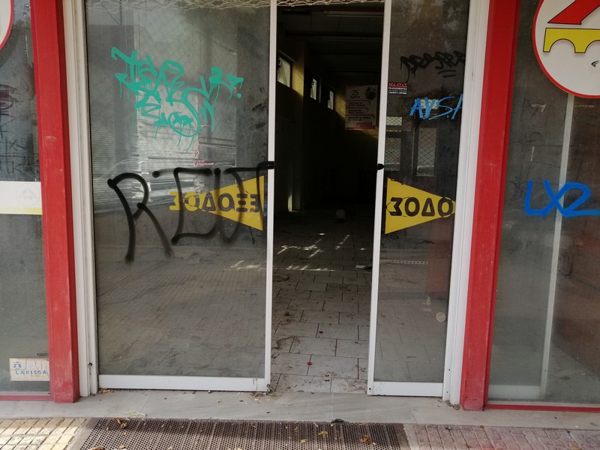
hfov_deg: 65.3
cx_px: 300
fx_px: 468
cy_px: 225
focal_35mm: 27
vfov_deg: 51.4
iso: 50
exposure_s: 1/469
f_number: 1.8
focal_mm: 3.95
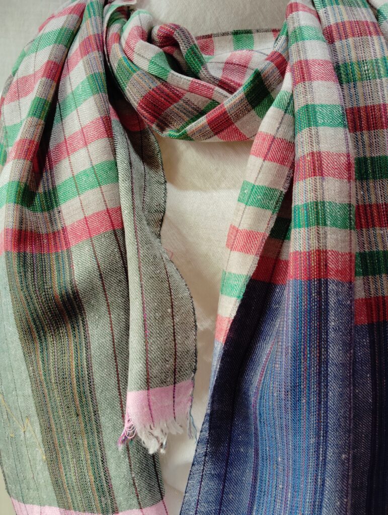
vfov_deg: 63.4
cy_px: 258
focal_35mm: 28
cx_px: 194
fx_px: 417
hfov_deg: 49.9
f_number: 1.8
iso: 386
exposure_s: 1/100
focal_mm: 4.22
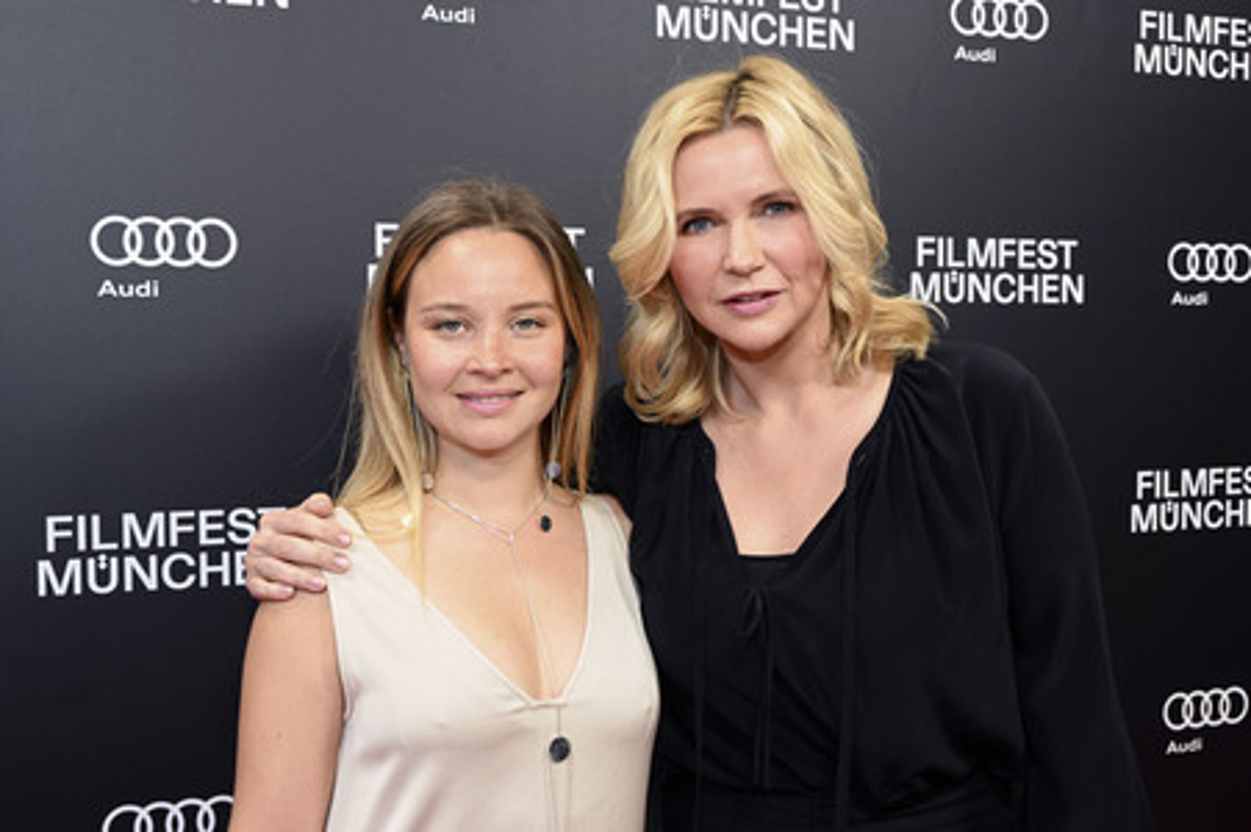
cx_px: 626
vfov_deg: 29.8
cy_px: 416
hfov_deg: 43.6
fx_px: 1563
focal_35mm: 45
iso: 1000
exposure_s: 1/125
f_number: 8
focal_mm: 45
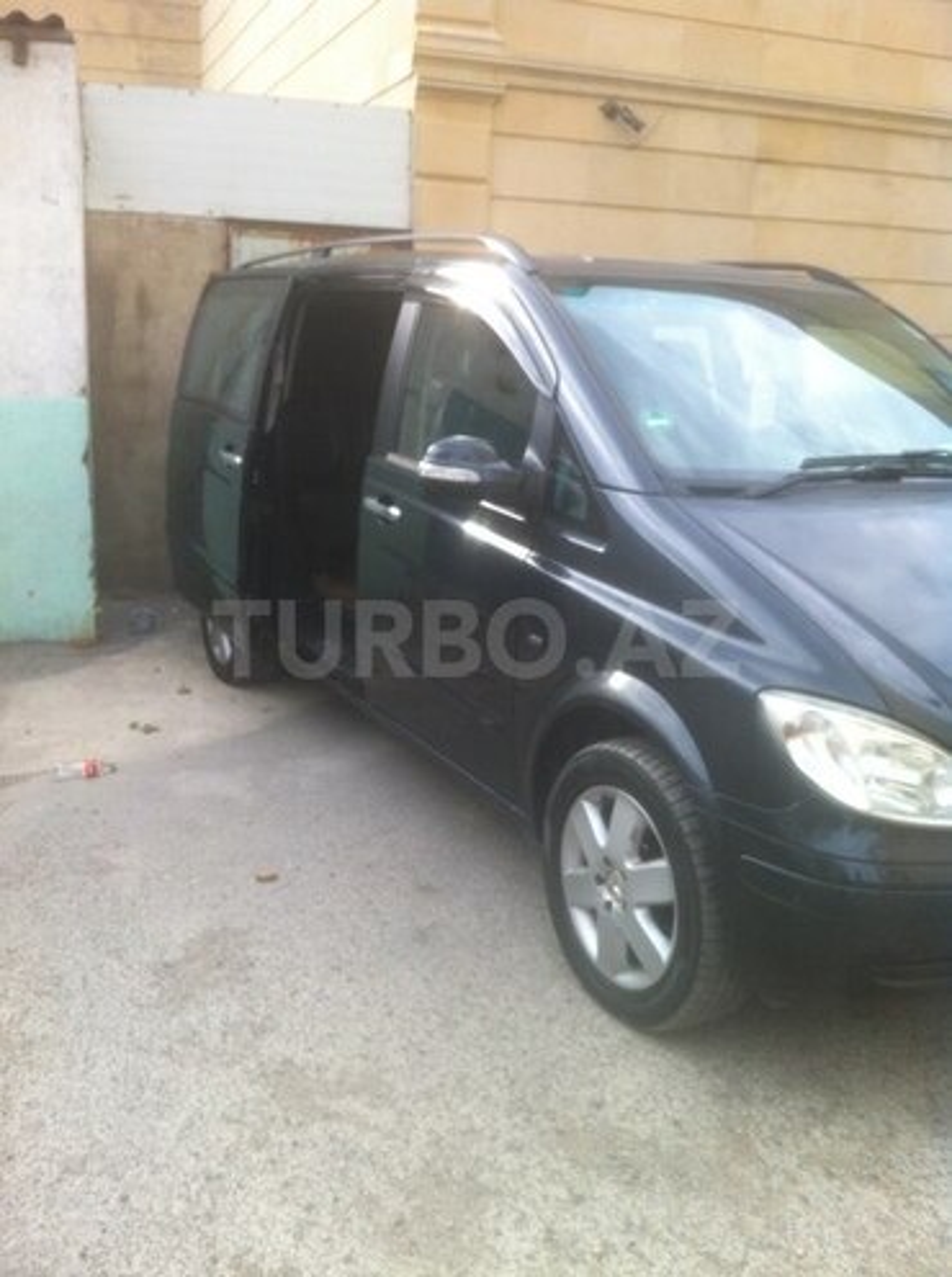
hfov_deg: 40.6
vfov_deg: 52.7
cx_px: 476
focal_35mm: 35
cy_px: 638
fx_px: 1288
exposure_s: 1/214
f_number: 2.8
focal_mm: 3.85
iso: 80
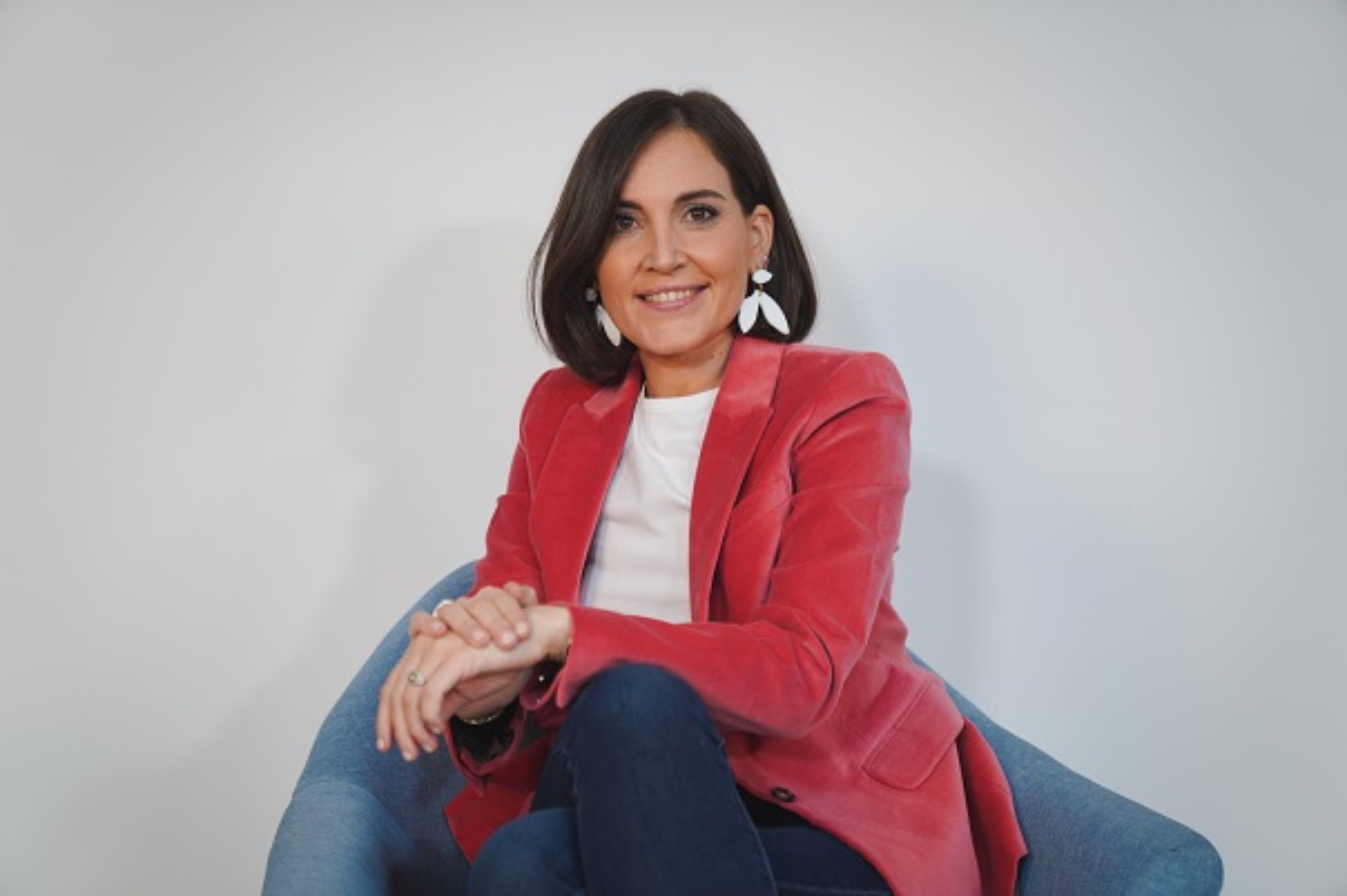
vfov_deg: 23.0
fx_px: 2206
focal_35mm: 59
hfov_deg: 34.0
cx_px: 674
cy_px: 448
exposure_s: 1/100
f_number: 2.8
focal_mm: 59
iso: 320
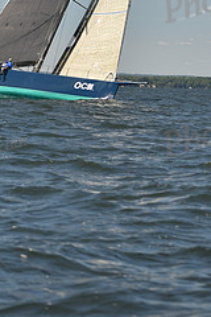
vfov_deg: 10.2
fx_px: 1741
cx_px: 96
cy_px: -61
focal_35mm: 198
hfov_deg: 6.9
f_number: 3.5
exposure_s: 1/1000
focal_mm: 82
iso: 250
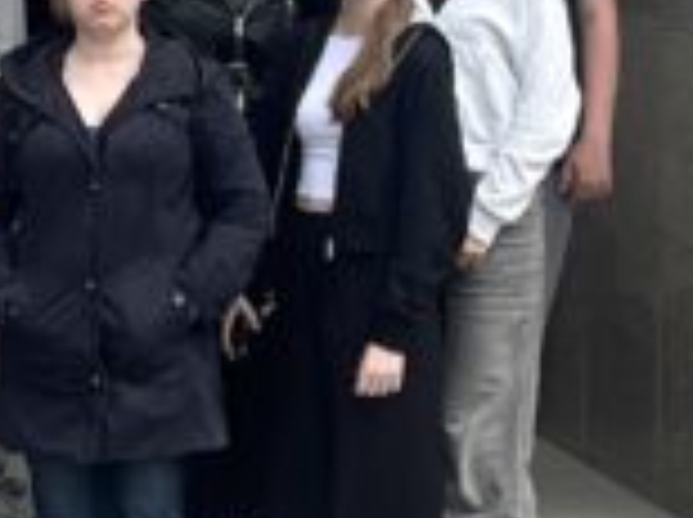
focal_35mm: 173
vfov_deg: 8.5
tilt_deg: -1.7
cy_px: 0
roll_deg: -0.8
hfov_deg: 11.2
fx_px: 3458
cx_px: -140
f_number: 1.6
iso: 50
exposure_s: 1/1266
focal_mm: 5.1
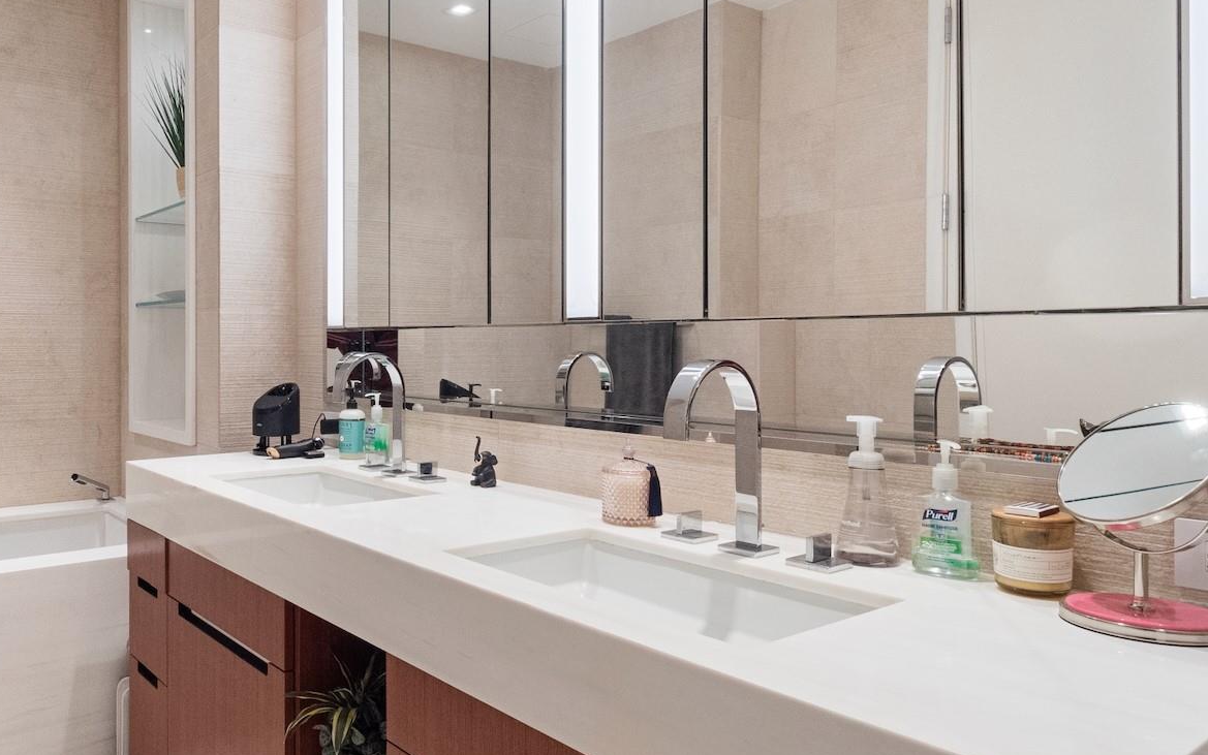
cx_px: 366
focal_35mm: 26
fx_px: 856
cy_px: 372
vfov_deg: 47.6
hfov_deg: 67.7
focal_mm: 7
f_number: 6.3
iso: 800
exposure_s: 1/40
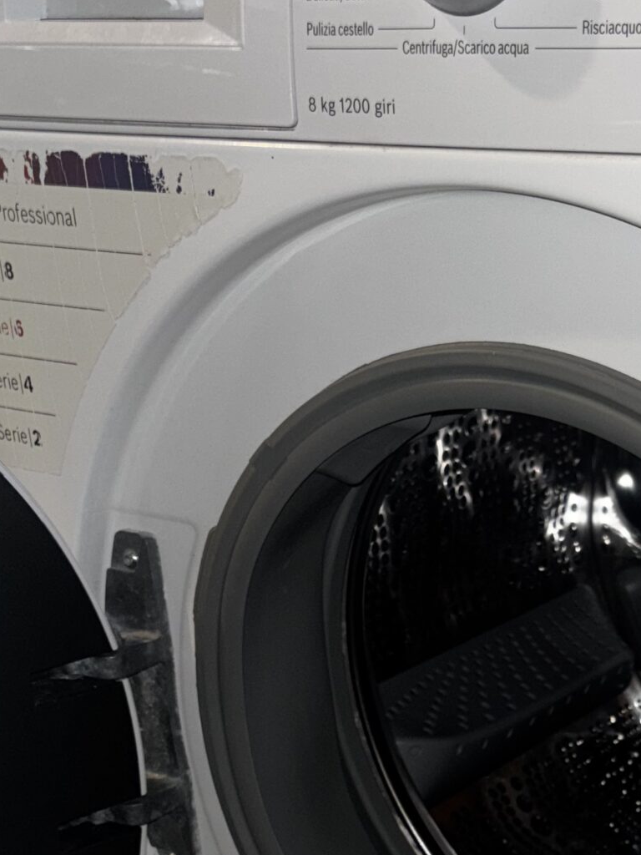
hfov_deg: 21.5
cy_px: 787
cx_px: 689
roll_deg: -1.1
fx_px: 1605
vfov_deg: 28.5
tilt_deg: -26.0
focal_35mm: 65
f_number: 1.6
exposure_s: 1/9
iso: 50
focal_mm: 5.96
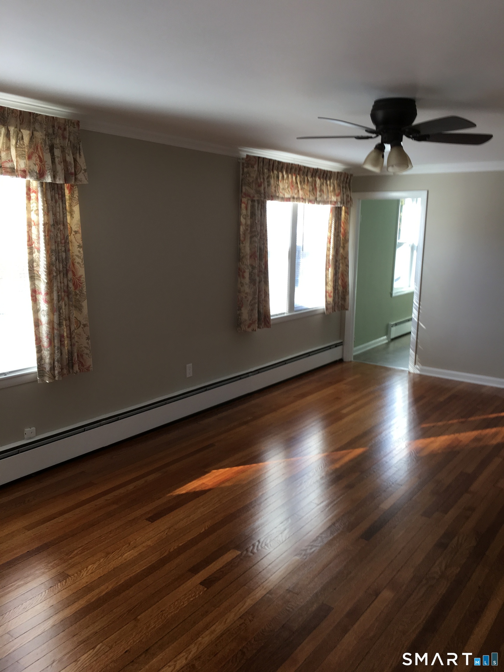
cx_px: 252
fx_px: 563
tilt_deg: -8.2
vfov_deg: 61.7
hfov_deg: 48.2
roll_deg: +0.0
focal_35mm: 29
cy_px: 336
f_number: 2.2
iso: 32
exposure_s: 1/60
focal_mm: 4.15
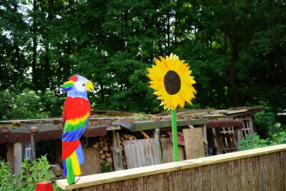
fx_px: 278
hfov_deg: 54.4
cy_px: 96
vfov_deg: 37.9
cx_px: 143
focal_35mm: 35
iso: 100
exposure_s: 1/320
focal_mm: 35
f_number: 5.6
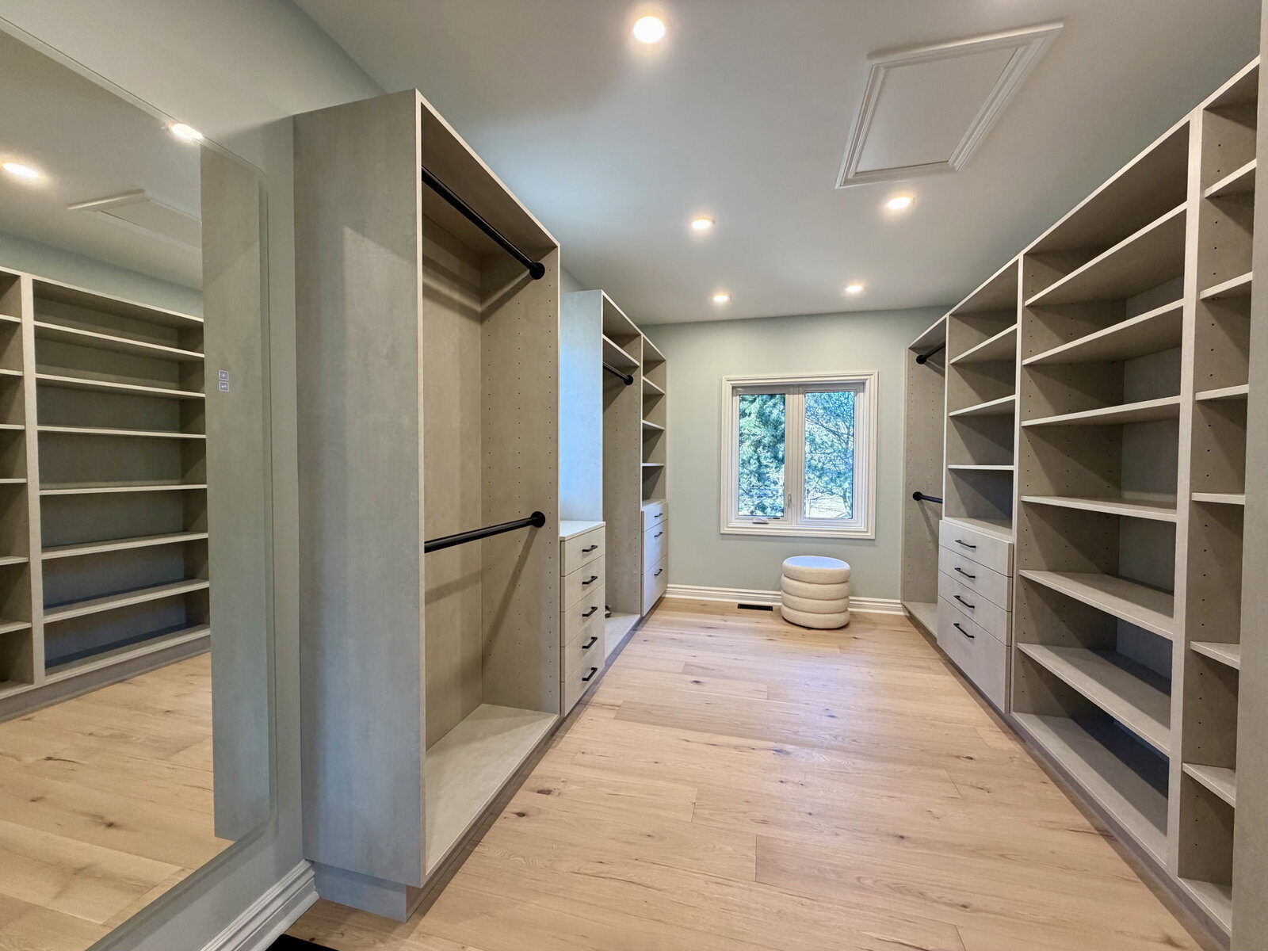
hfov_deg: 102.1
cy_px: 476
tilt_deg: -1.9
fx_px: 513
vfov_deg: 85.7
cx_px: 634
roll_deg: -0.3
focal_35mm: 14
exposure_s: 1/120
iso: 320
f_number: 2.2
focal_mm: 2.22
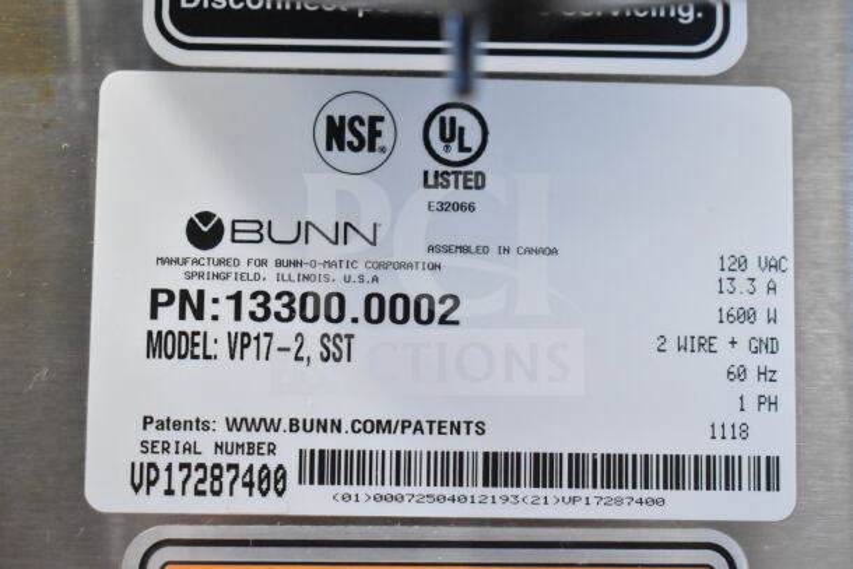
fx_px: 1706
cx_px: 426
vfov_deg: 18.9
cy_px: 284
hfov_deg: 28.1
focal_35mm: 72
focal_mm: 48
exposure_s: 1/80
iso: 9000
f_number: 5.3
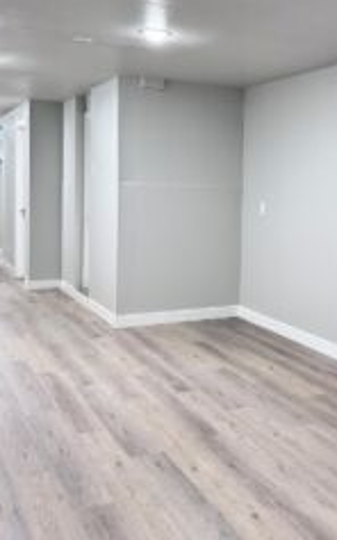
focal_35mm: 43
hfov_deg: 29.1
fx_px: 632
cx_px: 273
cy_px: 226
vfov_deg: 46.0
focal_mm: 6.76
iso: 250
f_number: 1.78
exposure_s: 1/60
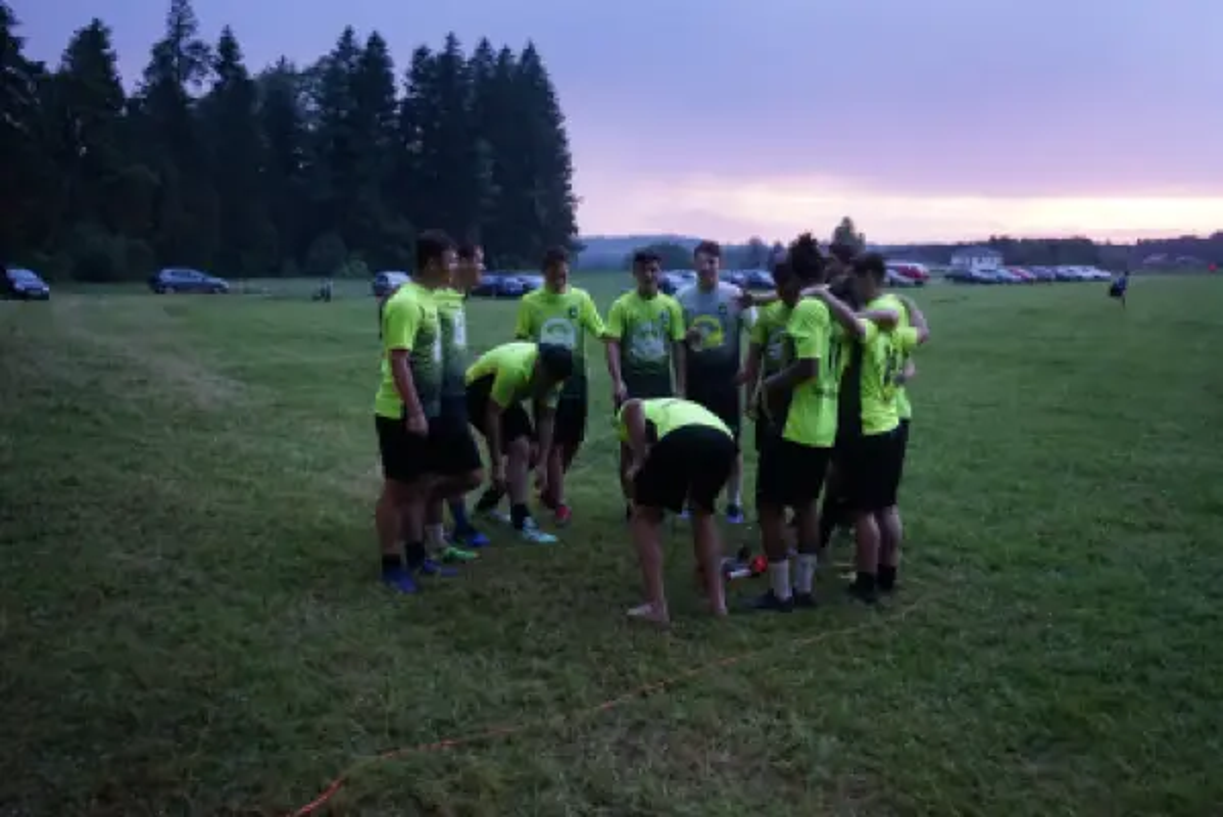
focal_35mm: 31
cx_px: 612
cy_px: 408
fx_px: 1054
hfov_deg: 60.3
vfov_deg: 42.4
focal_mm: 31
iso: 5000
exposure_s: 1/160
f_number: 4
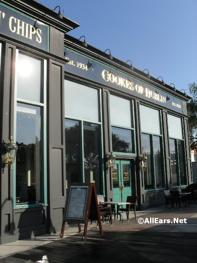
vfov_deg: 52.6
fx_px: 266
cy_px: 132
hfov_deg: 40.7
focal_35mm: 35
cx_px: 98
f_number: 8.4
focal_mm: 6.3
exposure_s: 1/180
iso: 100
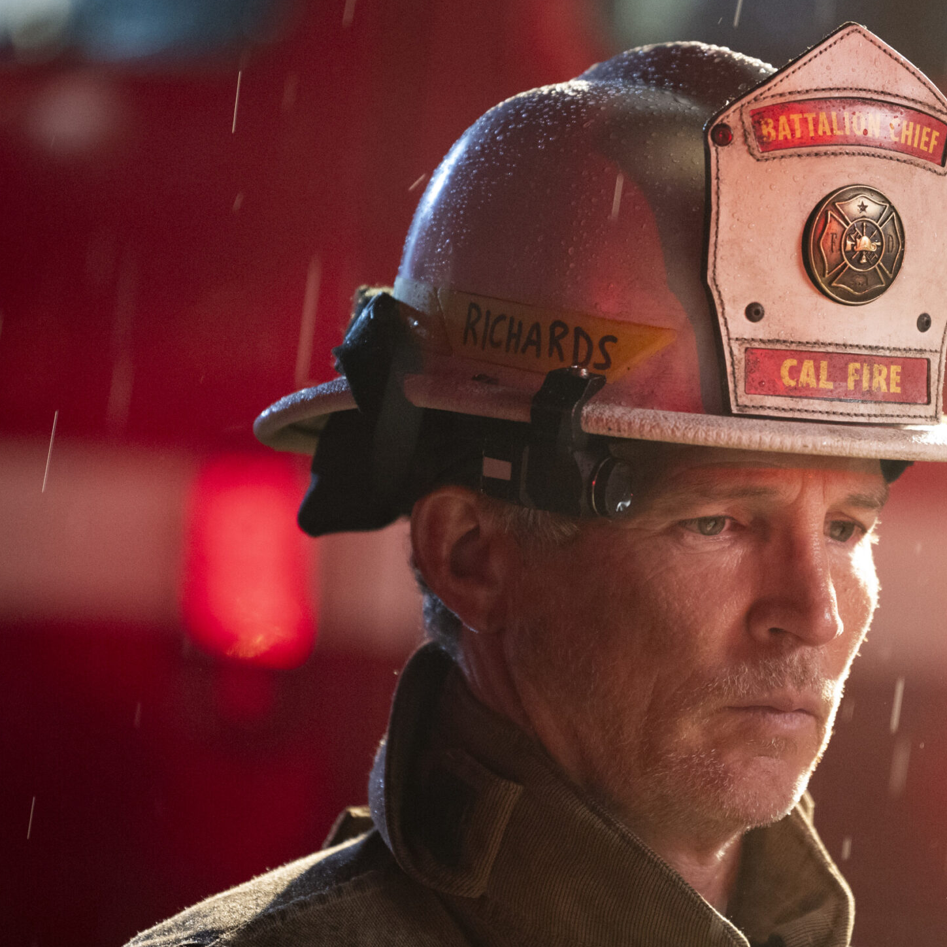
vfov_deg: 5.8
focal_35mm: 300
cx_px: 654
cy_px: 469
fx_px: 9285
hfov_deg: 5.8
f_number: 2.8
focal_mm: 200
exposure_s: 1/250
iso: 6400
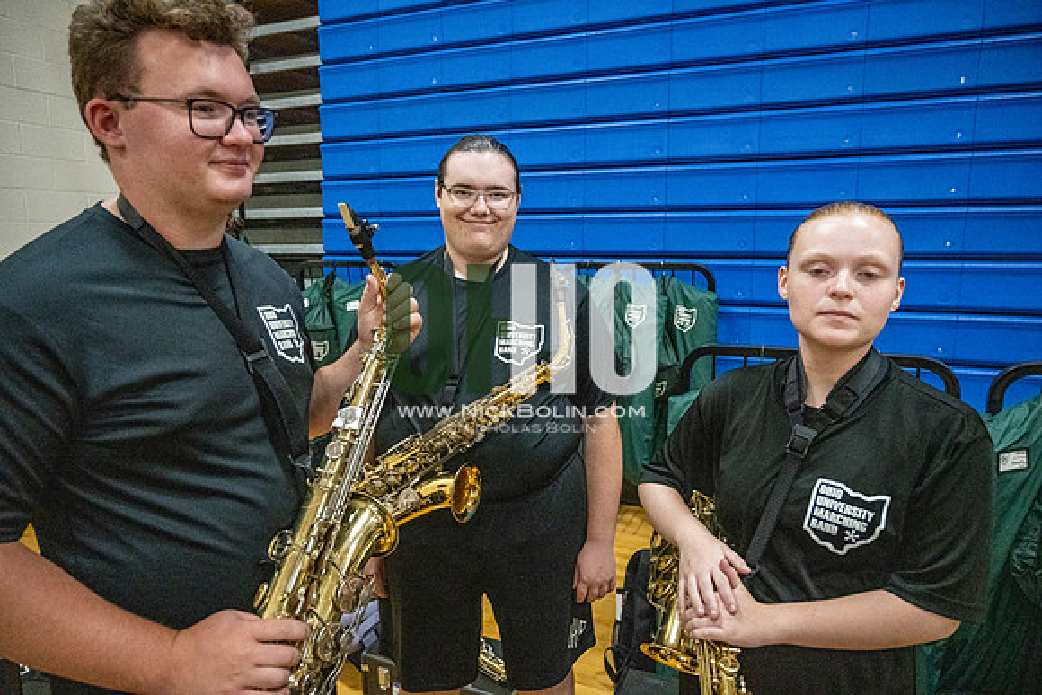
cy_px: 348
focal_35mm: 24
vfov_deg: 53.2
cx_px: 521
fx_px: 695
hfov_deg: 73.7
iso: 8000
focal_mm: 24
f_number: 4
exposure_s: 1/800
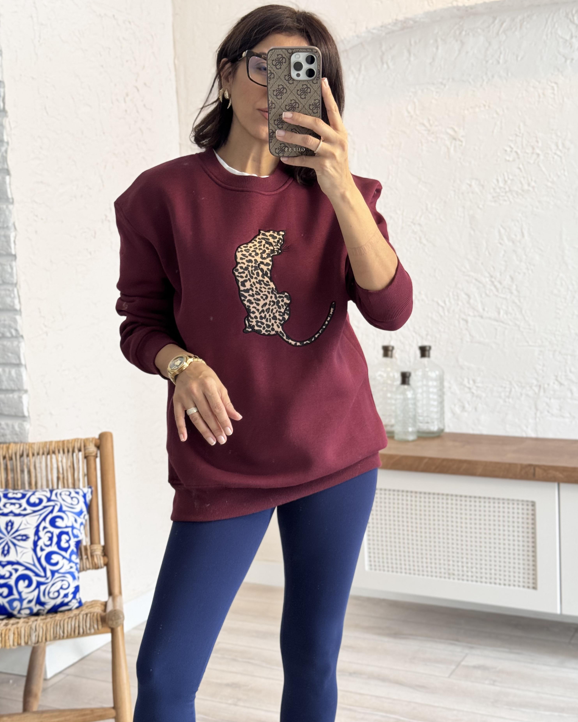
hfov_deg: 29.7
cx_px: 295
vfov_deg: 36.6
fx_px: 1091
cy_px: 384
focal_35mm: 51
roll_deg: +1.9
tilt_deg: -23.3
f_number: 1.78
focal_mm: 6.76
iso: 100
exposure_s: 1/66
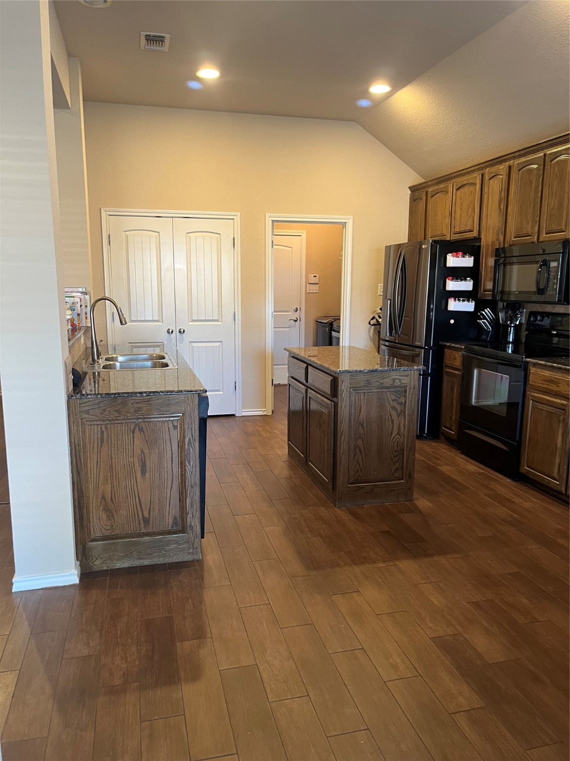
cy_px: 380
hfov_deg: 53.1
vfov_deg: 67.3
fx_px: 571
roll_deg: +0.6
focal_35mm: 26
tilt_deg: -11.1
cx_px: 285
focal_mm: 5.1
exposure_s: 1/60
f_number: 1.6
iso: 200
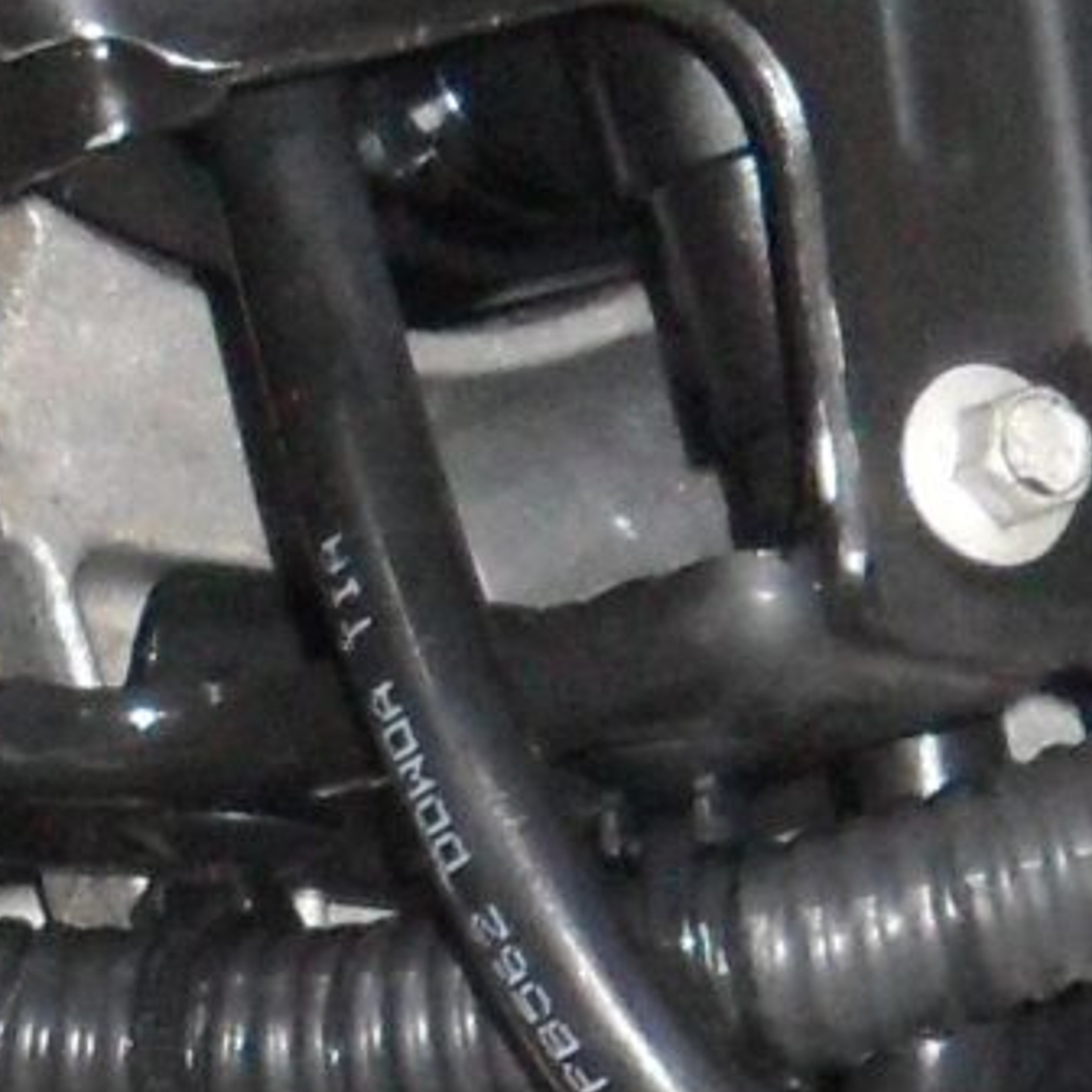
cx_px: 5
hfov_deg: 7.4
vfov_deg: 7.0
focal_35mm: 236
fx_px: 8423
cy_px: 2688
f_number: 3
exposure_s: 1/45
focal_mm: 6.3
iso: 200
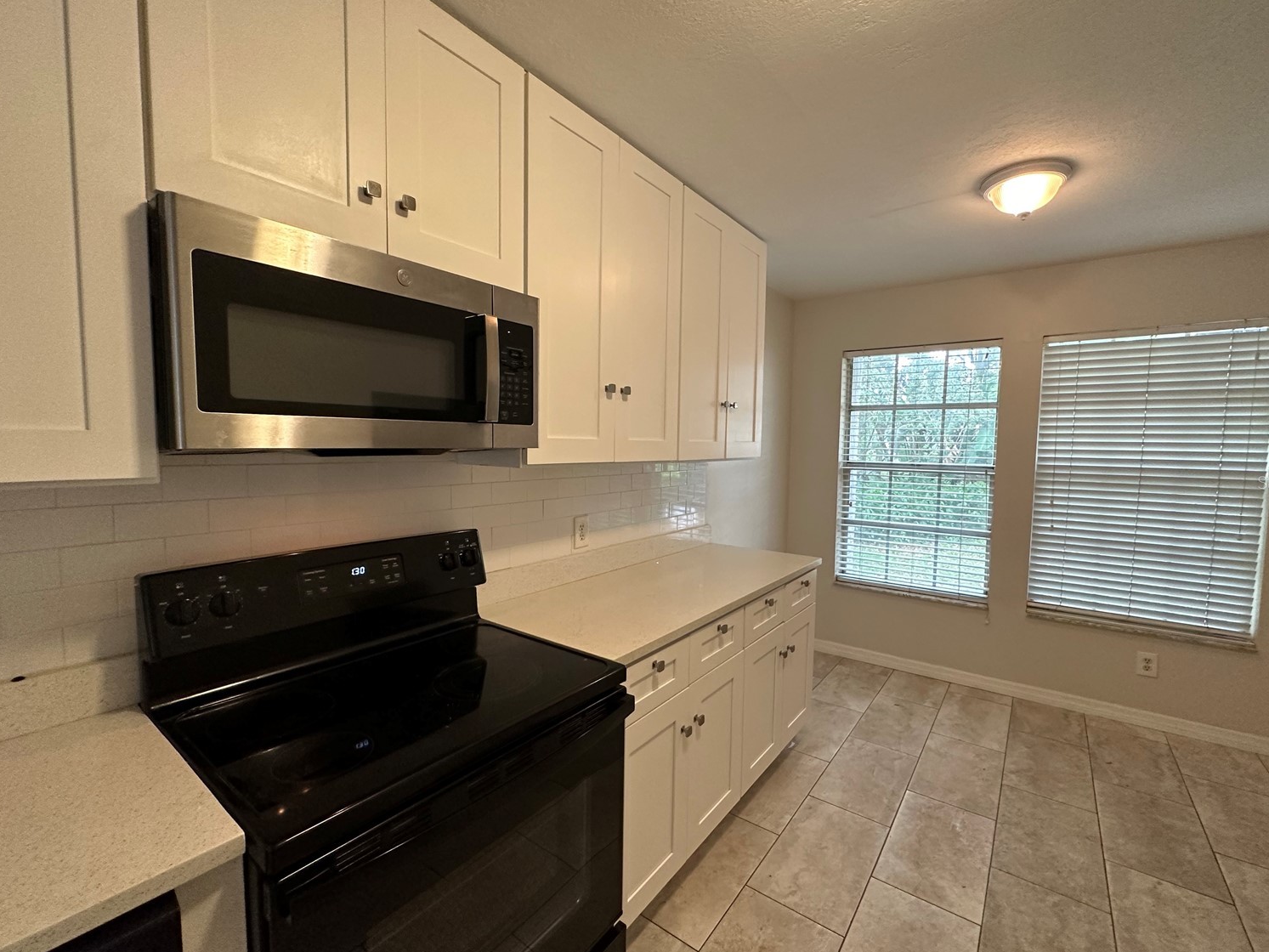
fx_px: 550
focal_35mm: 15
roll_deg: -0.4
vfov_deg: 81.8
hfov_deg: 98.1
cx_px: 658
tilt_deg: -5.1
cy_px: 482
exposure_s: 1/120
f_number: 2.2
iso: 250
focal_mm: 2.22
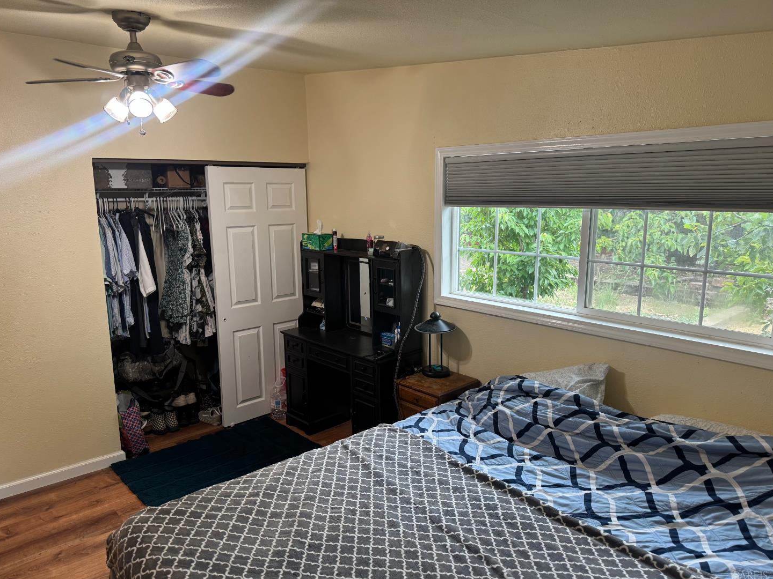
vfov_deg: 54.9
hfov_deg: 69.4
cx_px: 375
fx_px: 558
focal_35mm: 25
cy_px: 293
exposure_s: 1/120
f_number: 1.78
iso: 160
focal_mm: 6.76
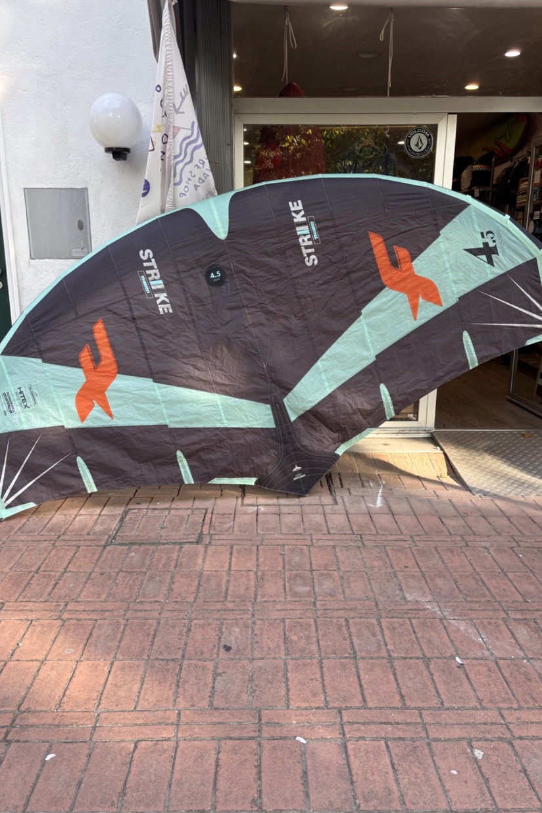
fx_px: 632
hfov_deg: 46.4
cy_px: 419
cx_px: 262
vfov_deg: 65.5
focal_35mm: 28
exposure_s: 1/181
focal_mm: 5.96
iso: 40
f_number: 1.6
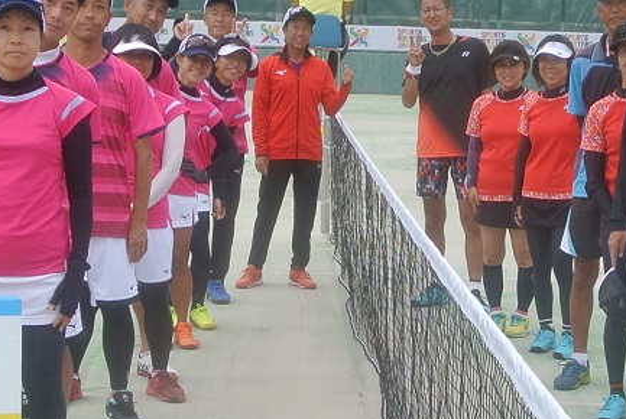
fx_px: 1689
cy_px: 412
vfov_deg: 14.0
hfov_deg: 20.8
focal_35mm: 97
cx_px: 468
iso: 100
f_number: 4.5
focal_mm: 10.7
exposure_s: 1/320
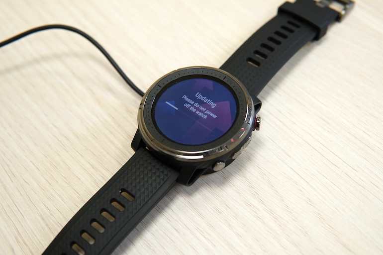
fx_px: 479
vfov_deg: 29.9
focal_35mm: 45
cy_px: 128
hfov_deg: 43.6
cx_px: 192
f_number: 4
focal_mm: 30
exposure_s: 1/60
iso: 400
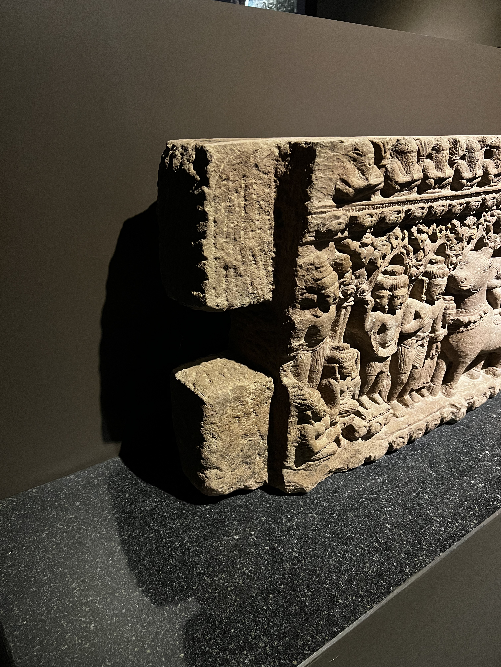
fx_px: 502
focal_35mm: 26
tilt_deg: -22.4
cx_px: 250
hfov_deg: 53.1
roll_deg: -0.5
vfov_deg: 67.3
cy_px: 334
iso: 640
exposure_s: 1/33
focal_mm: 5.7
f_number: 1.5
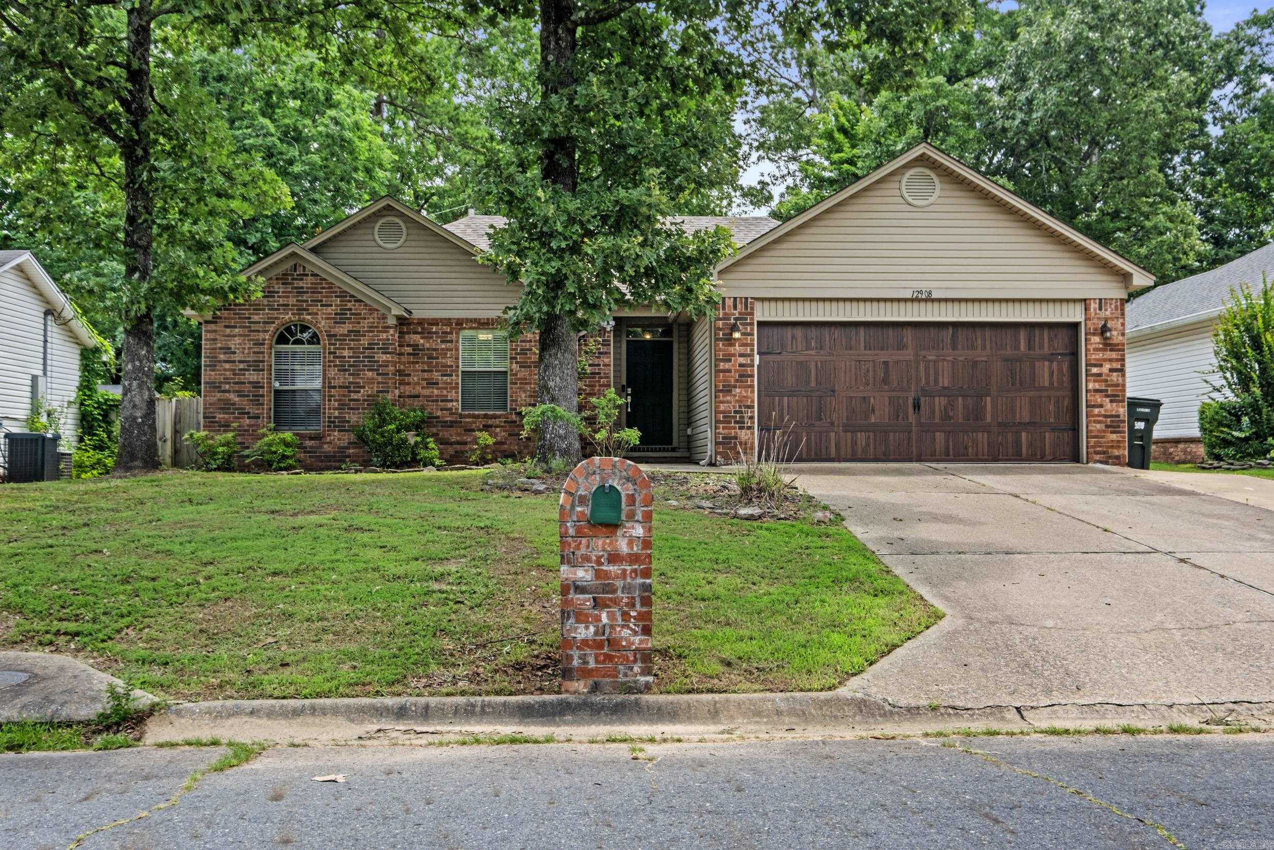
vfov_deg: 40.0
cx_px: 637
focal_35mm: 33
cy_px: 425
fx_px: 1168
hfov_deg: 57.2
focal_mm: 21.9
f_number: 8
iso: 400
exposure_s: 1/160
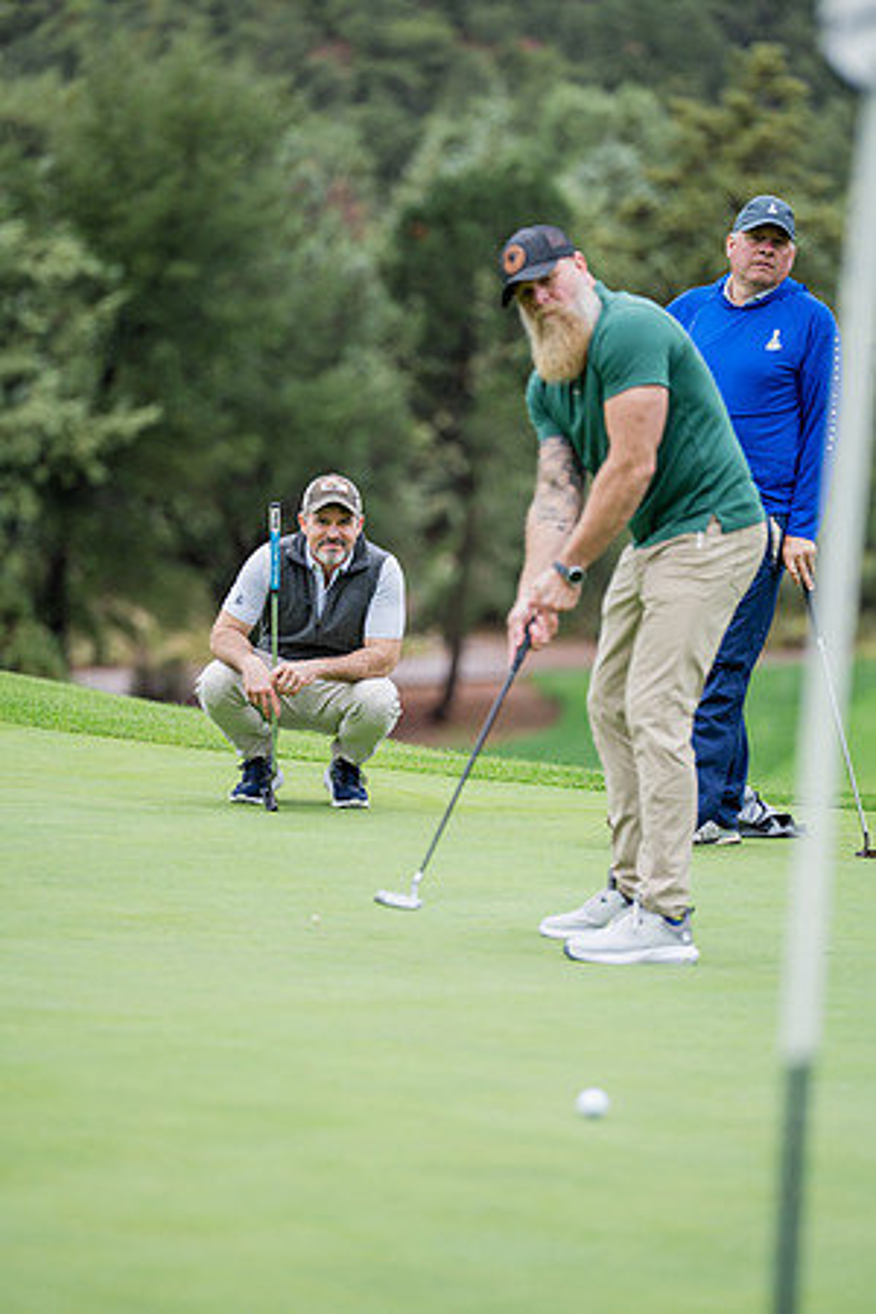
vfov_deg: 10.3
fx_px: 7299
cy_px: 657
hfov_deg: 6.9
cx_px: 438
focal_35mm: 200
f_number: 2.8
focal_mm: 200
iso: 500
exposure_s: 1/1000
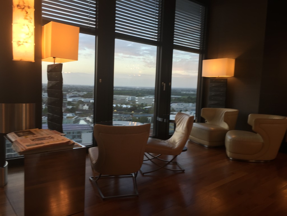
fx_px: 240
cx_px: 144
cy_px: 108
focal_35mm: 29
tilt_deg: -6.4
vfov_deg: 48.2
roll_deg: -1.5
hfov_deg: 61.7
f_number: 2.2
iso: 32
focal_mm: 4.15
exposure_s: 1/40
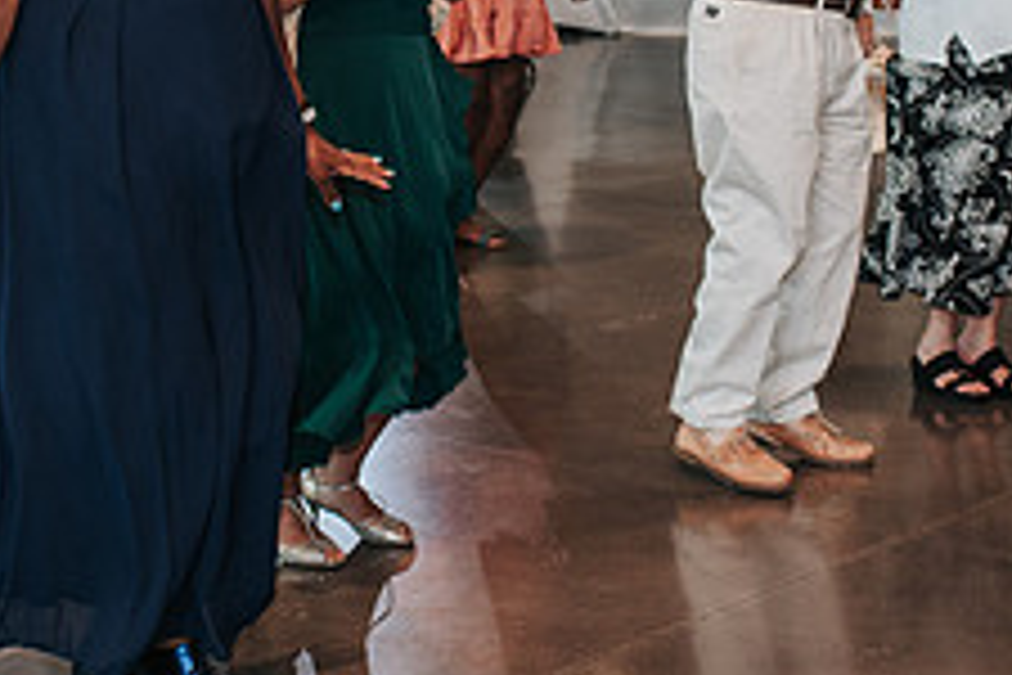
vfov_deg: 14.1
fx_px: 2698
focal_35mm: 96
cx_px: 369
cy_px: 95
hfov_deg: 21.2
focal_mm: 35
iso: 900
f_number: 2.8
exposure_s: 1/160
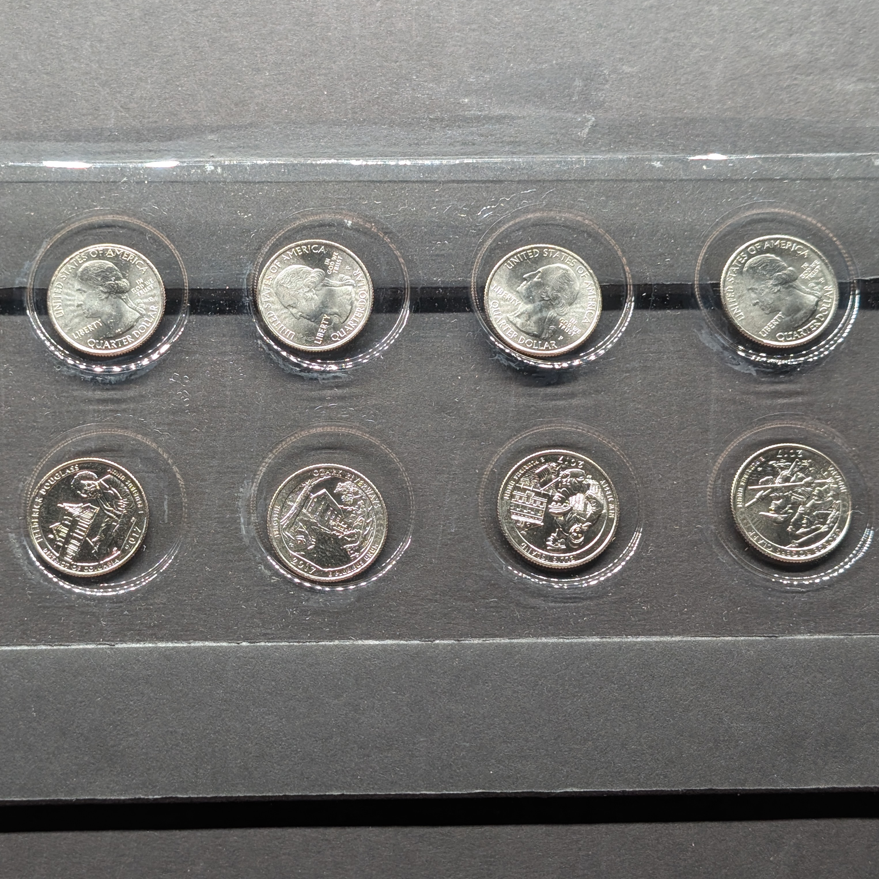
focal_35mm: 58
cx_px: 320
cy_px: 442
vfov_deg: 29.6
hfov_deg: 29.4
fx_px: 1666
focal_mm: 6.9
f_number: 1.68
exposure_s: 1/68.2
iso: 113
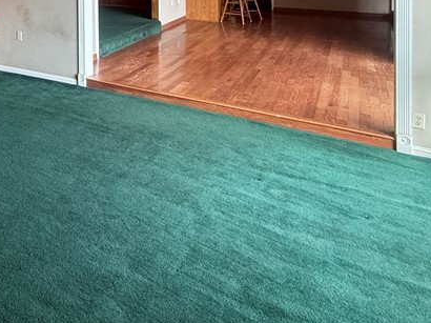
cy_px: -37
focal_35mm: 35
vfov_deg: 34.7
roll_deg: +0.7
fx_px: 436
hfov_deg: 45.0
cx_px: 4
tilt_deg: -0.8
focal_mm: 2.22
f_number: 2.2
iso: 500
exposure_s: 1/120
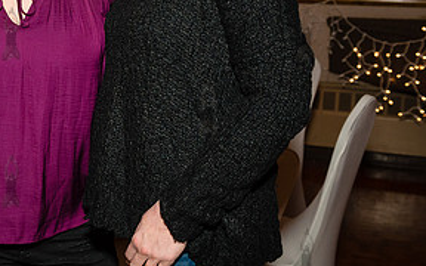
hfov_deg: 26.9
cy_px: 29
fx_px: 848
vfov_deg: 17.6
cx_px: 17
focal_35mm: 73
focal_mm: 32
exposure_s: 1/320
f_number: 5
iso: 1600
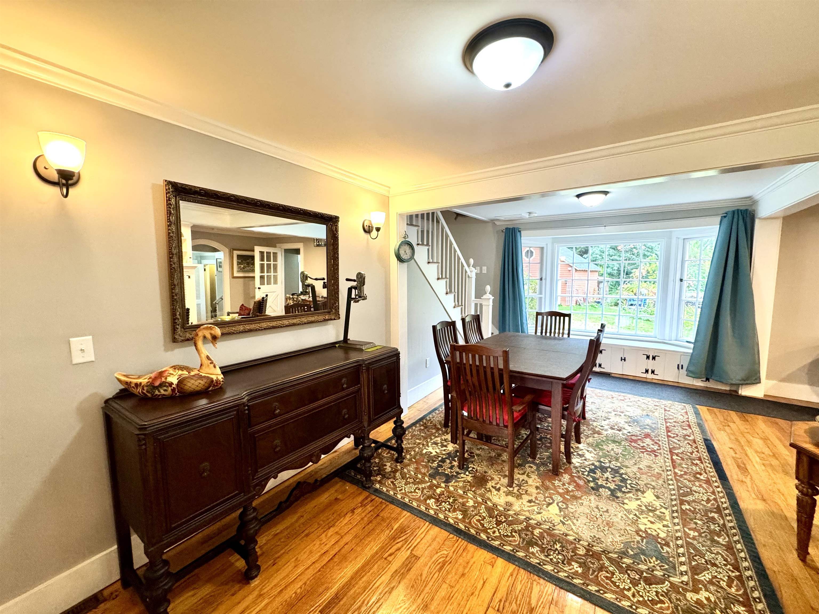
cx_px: 410
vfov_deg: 85.7
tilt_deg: -6.0
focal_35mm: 14
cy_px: 307
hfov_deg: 102.1
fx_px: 331
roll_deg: +0.0
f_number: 2.2
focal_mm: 2.22
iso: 320
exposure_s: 1/60
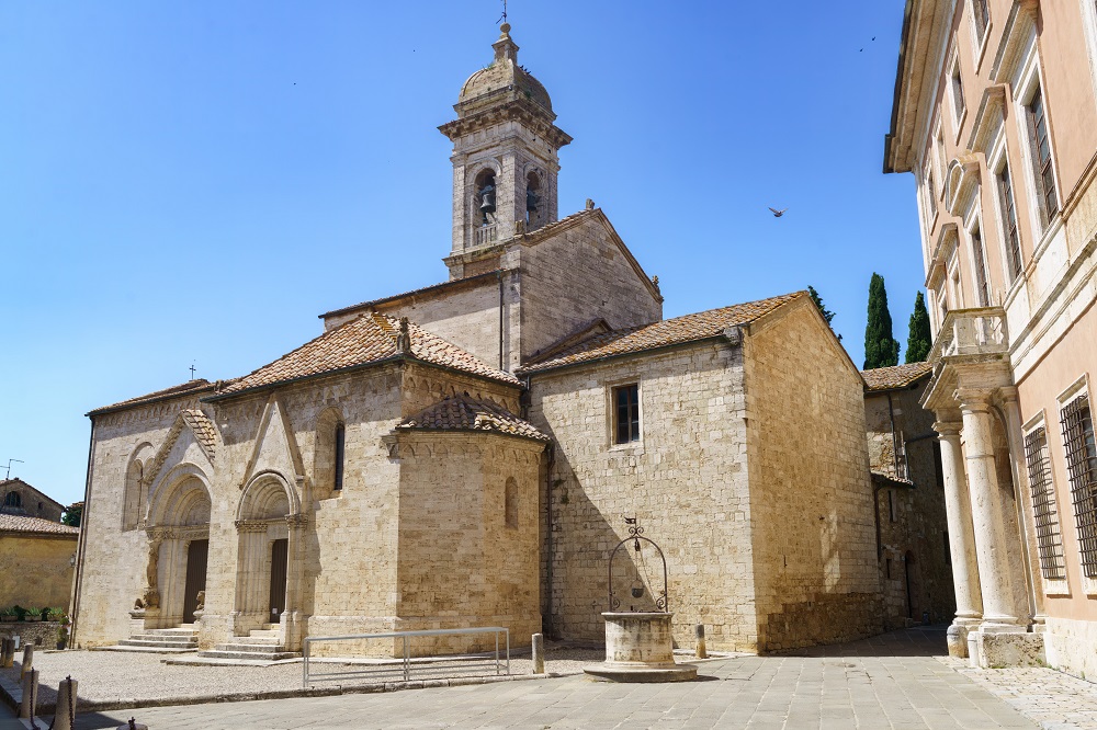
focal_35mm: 30
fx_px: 929
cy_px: 365
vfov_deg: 42.9
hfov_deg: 61.1
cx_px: 548
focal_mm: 30.5
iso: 100
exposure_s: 1/200
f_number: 8
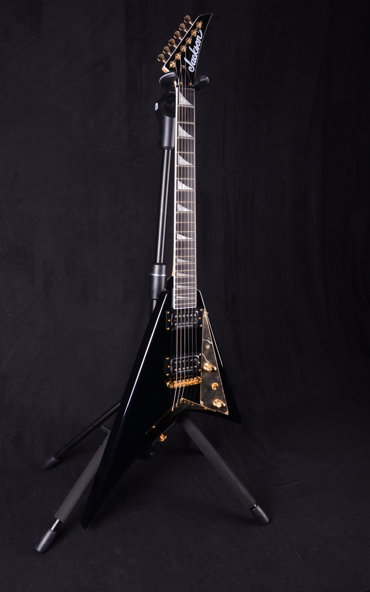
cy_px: 294
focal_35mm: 37
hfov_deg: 34.4
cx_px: 175
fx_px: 597
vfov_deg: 52.7
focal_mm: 24
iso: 200
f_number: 11
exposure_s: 1/200
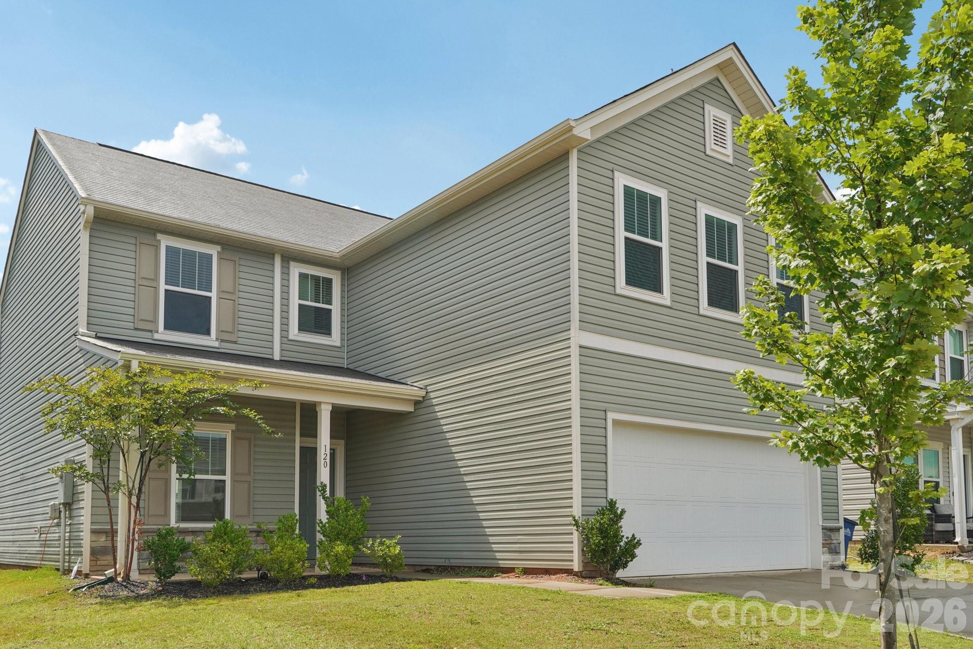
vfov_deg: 43.6
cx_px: 486
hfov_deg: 61.9
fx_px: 811
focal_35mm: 30
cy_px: 324
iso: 100
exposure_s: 1/90
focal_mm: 20
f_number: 8
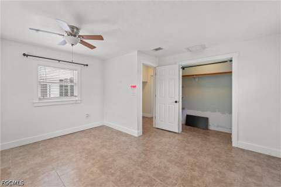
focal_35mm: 14
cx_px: 140
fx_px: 109
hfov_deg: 104.3
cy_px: 94
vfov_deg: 81.2
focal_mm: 14
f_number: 8
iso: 250
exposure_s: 1/3
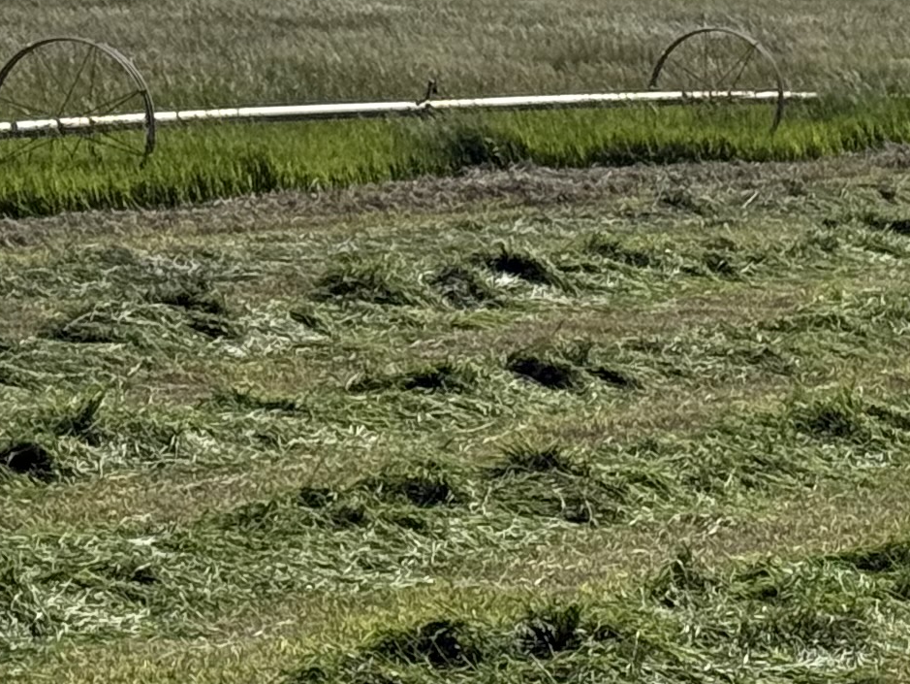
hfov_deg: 9.0
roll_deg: +1.4
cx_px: 1847
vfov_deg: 7.2
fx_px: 5417
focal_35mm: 206
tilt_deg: -6.5
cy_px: 319
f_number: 1.78
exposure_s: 1/7874
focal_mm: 6.76
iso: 64
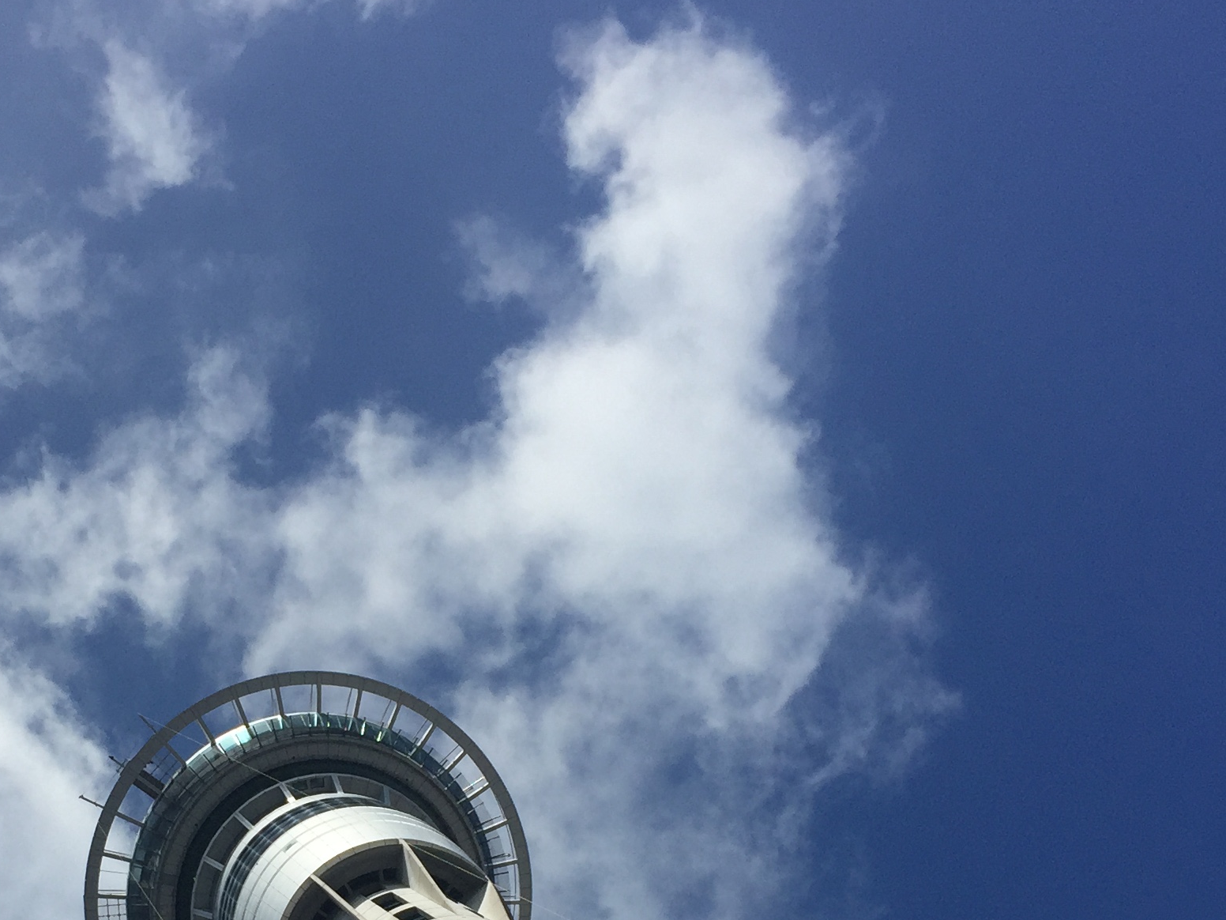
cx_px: 320
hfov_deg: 31.2
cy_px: 886
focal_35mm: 61
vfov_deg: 23.2
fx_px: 2160
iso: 32
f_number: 2.2
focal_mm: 4.15
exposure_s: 1/4950
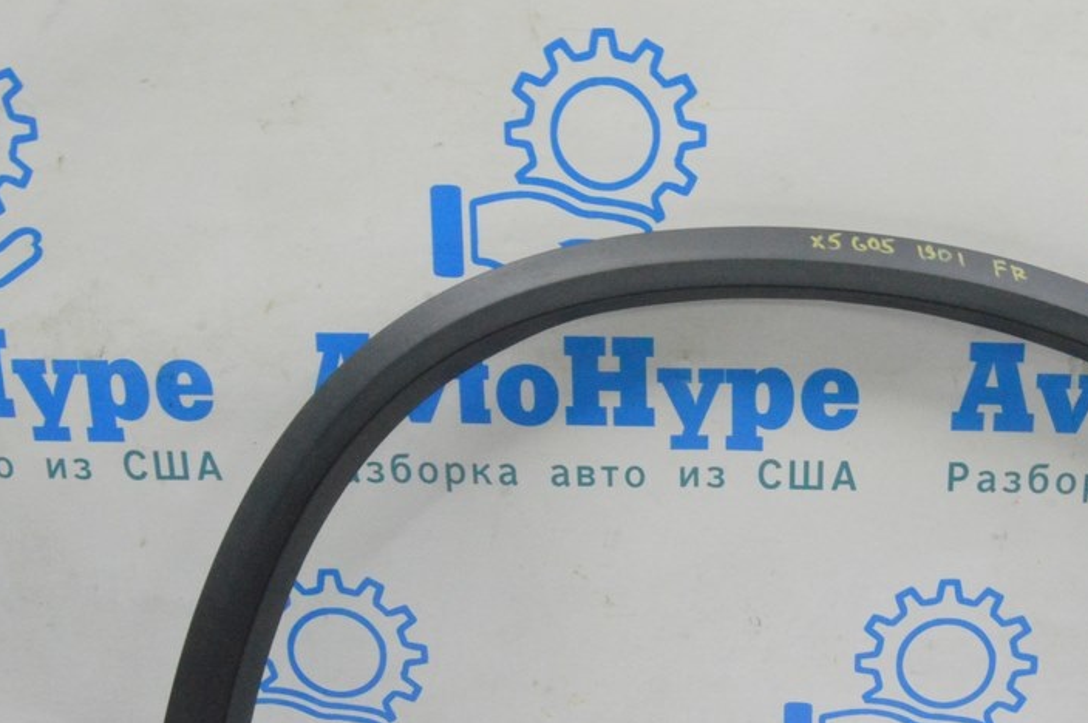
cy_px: 487
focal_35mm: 48
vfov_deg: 27.8
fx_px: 1449
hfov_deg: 40.2
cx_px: 788
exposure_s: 1/20
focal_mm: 22
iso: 6400
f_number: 20
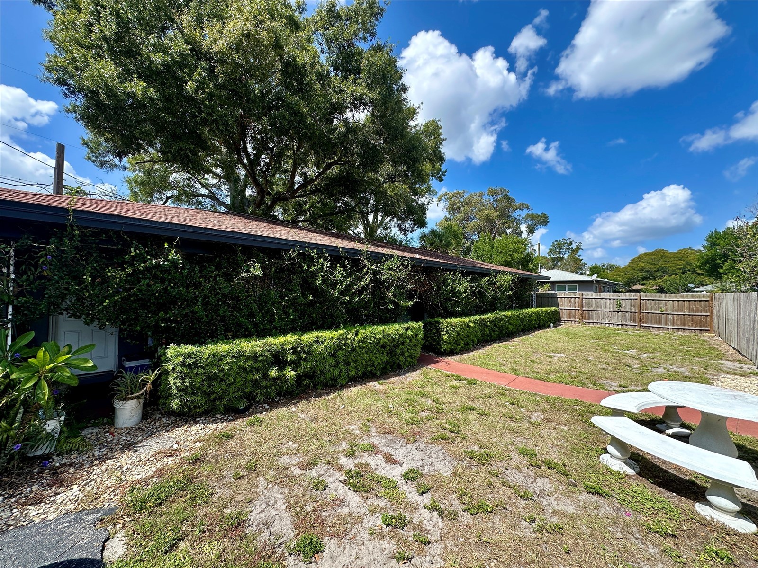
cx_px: 379
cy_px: 284
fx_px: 307
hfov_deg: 102.1
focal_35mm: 14
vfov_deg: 85.7
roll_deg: -1.5
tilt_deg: +1.4
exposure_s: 1/754
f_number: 2.2
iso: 40
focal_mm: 2.22
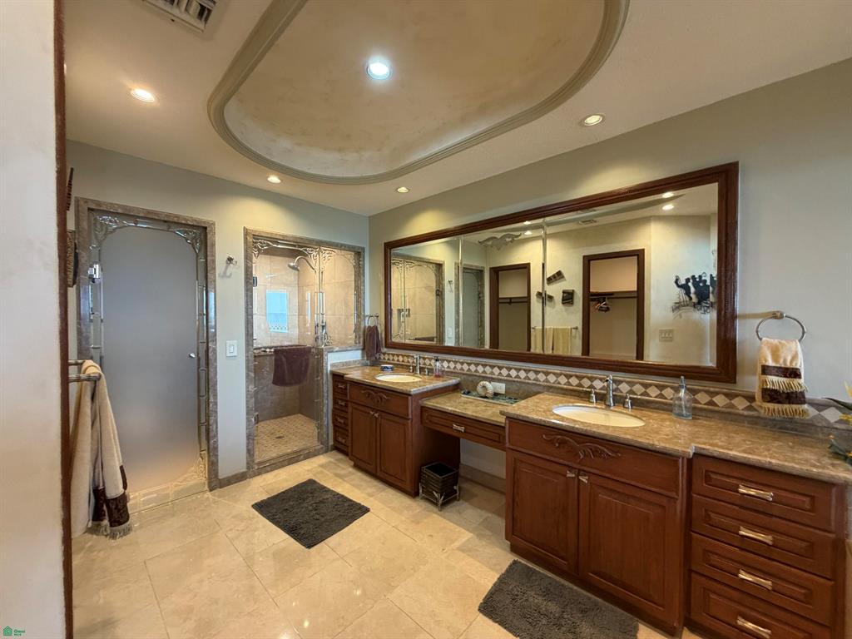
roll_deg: +1.9
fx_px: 345
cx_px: 426
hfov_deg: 102.1
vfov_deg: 85.7
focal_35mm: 14
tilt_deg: -0.4
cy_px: 320
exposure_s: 1/60
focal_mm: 2.22
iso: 250
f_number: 2.2
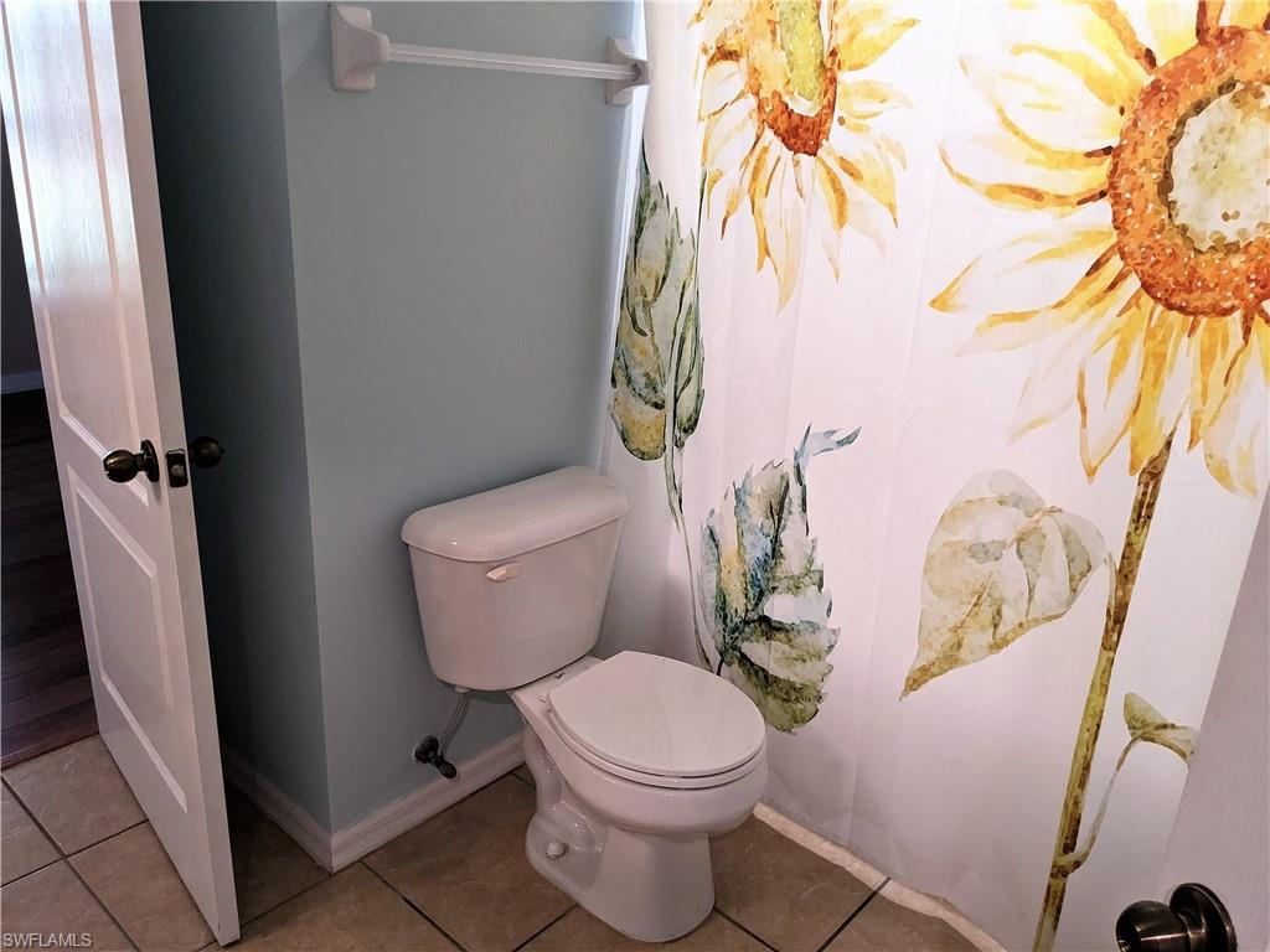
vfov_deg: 51.4
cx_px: 635
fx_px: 991
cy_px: 476
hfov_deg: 65.3
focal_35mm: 27
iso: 232
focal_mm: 4.38
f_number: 1.73
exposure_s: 1/60
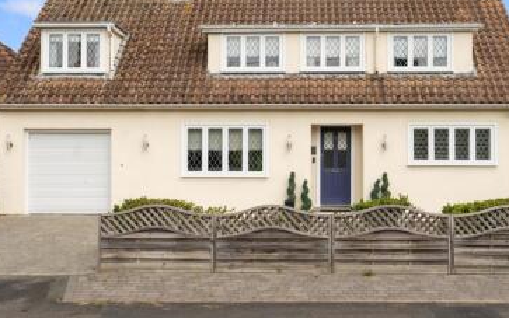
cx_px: 271
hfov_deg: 45.2
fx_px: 610
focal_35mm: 44
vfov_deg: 29.0
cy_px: 106
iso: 400
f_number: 7.1
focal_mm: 33
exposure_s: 1/250
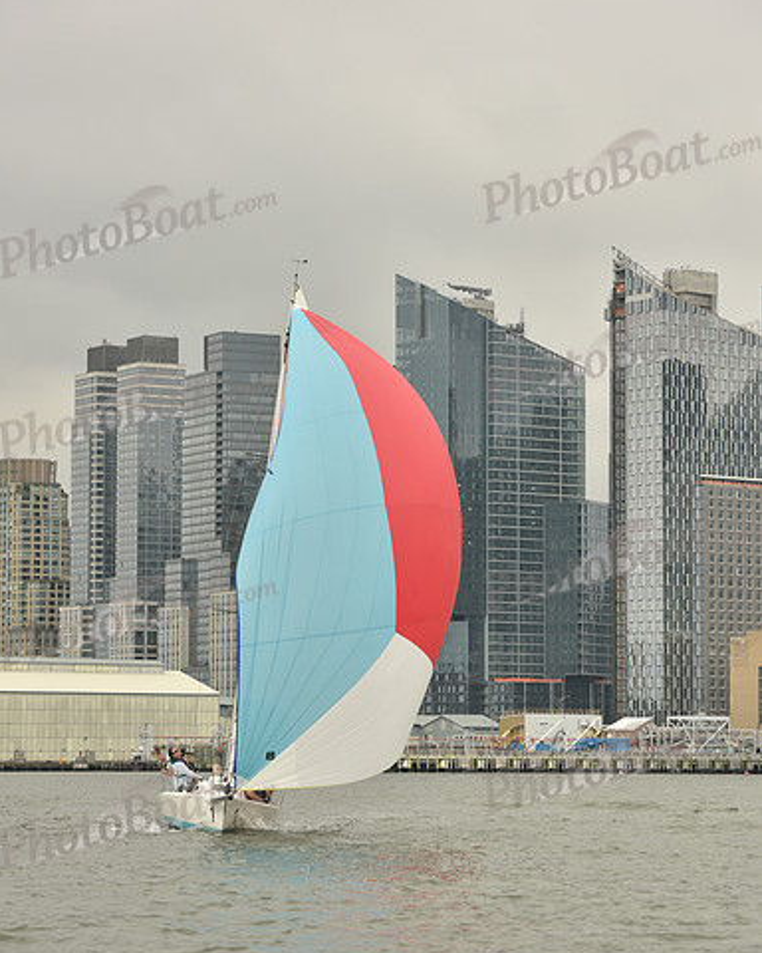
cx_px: 380
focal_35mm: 119
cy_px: 486
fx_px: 3355
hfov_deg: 13.0
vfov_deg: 16.2
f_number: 6.3
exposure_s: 1/1250
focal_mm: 105
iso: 320
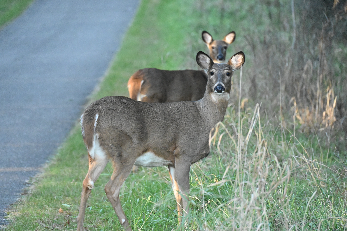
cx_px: 174
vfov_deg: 4.6
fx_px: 2890
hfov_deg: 6.9
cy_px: 116
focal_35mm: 300
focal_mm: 300
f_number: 8
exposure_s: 1/1000
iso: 22800
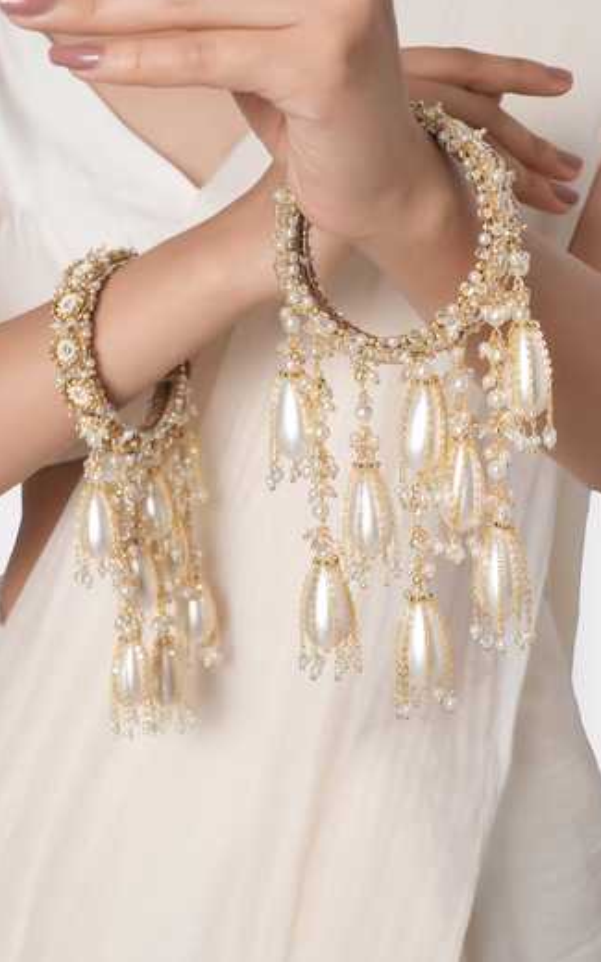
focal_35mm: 36
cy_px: 480
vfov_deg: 54.0
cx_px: 288
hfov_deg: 35.3
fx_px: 943
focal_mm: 35
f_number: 9.5
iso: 125
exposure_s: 1/125
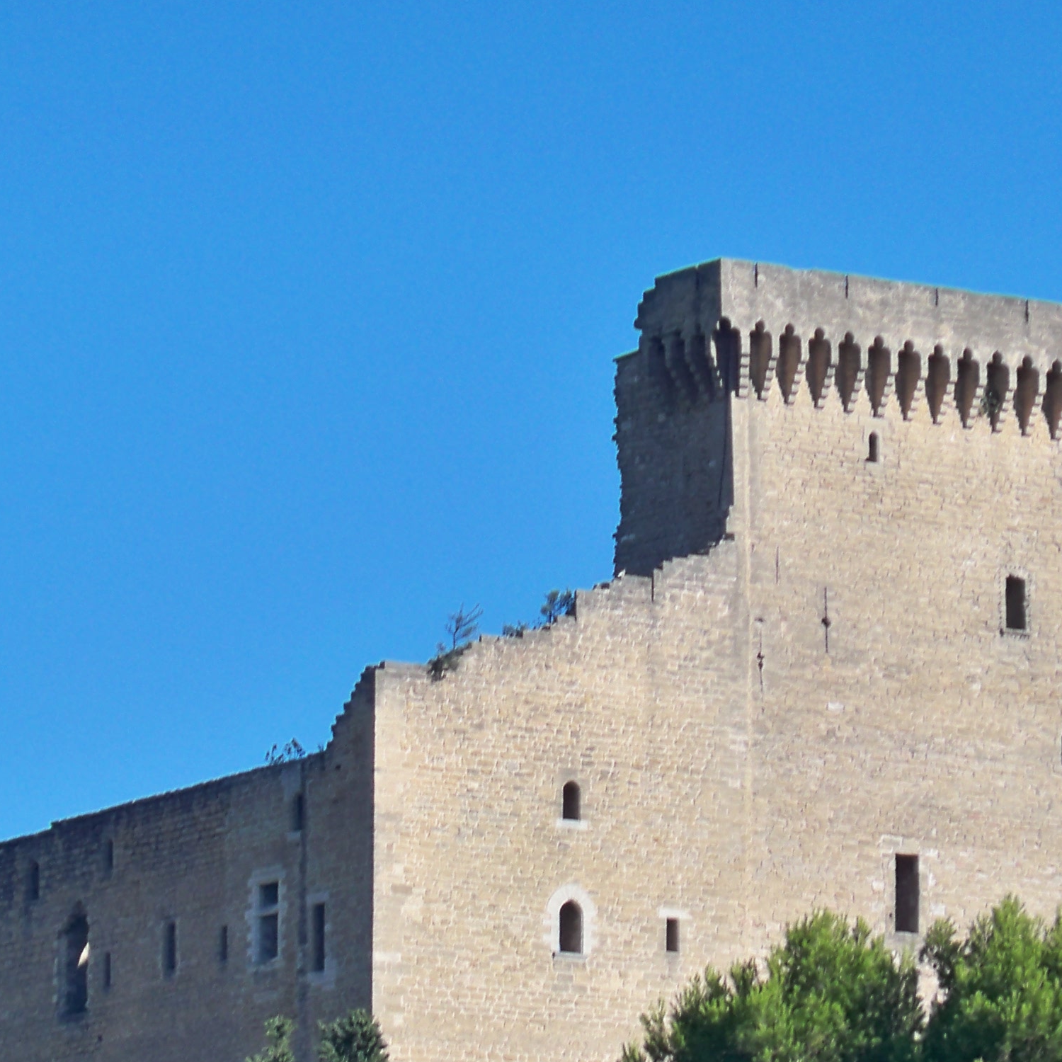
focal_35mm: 582
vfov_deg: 3.0
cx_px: 506
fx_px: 20201
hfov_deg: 3.0
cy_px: 849
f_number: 4.4
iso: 64
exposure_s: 1/320
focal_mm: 43.8
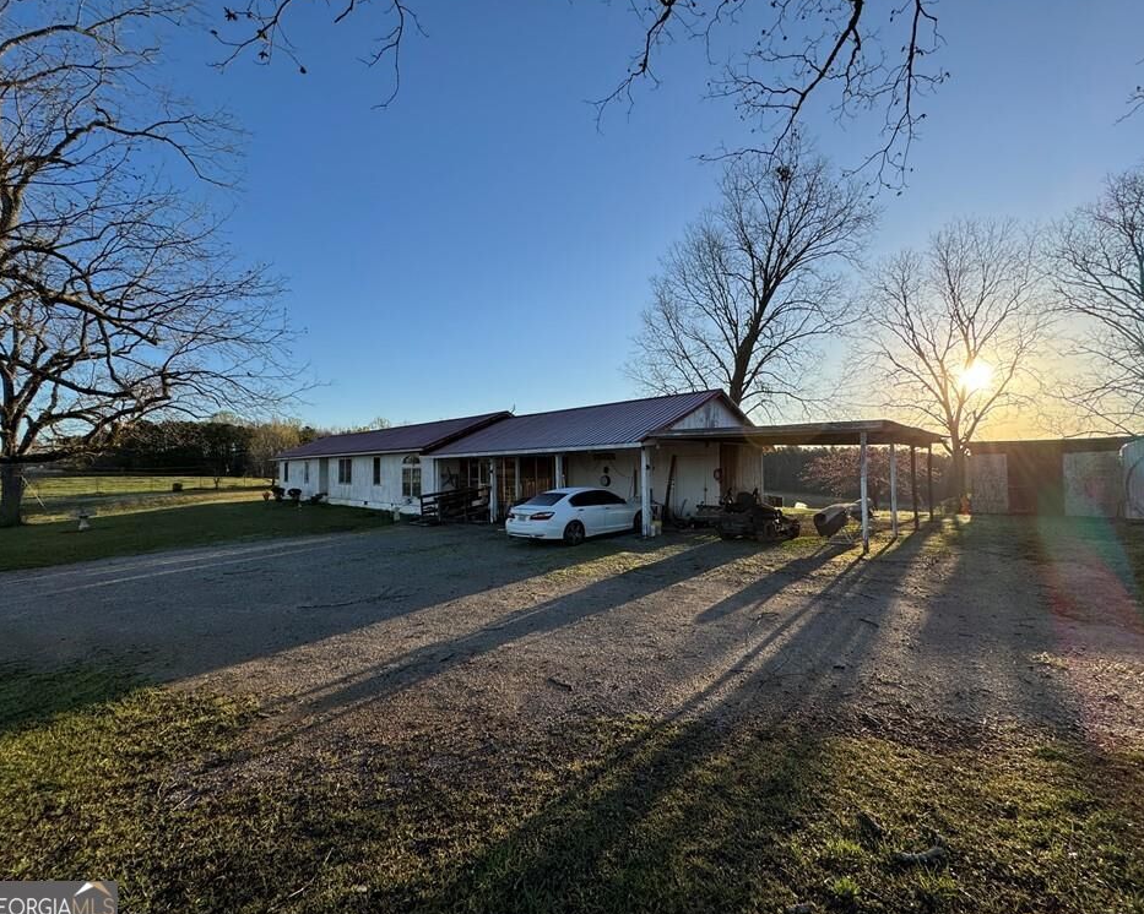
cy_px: 457
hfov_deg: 96.7
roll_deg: +2.9
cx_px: 606
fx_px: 508
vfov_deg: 84.0
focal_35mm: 15
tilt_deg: +2.1
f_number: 2.2
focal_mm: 2.22
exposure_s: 1/1346
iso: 40
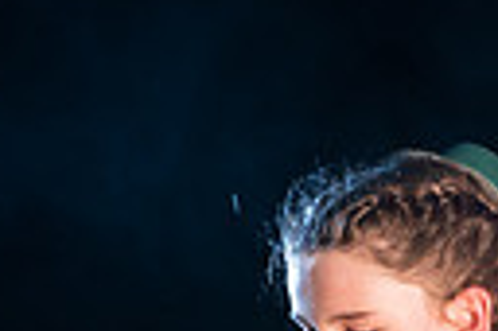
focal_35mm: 950
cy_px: 677
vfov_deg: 1.4
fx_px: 13125
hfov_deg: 2.2
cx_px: 1052
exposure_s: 1/125
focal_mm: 200
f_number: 2.8
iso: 800
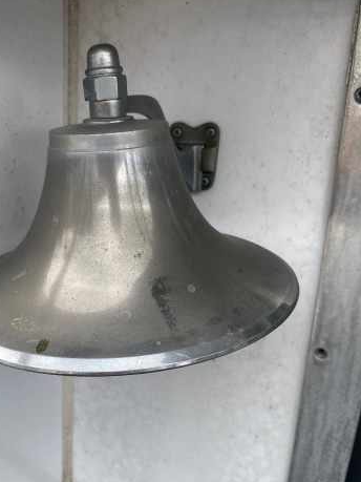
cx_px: 128
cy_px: 303
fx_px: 473
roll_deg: +2.5
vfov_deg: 53.3
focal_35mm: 34
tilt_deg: -27.4
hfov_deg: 41.4
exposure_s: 1/411
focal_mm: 4.25
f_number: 1.8
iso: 32
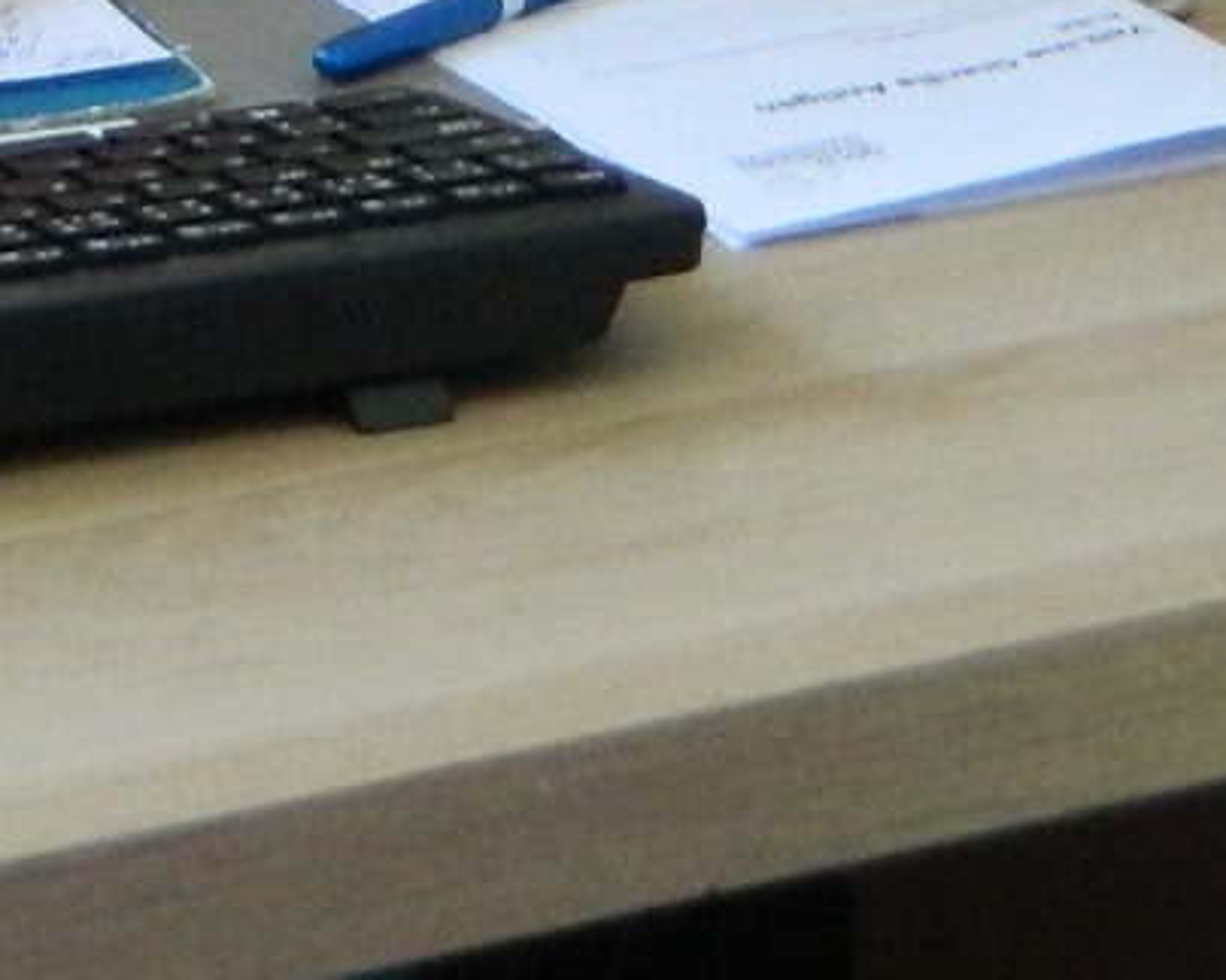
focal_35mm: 203
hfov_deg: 9.3
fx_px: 7364
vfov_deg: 7.2
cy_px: -1253
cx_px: -586
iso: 400
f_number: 3.5
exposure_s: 1/40
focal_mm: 7.3
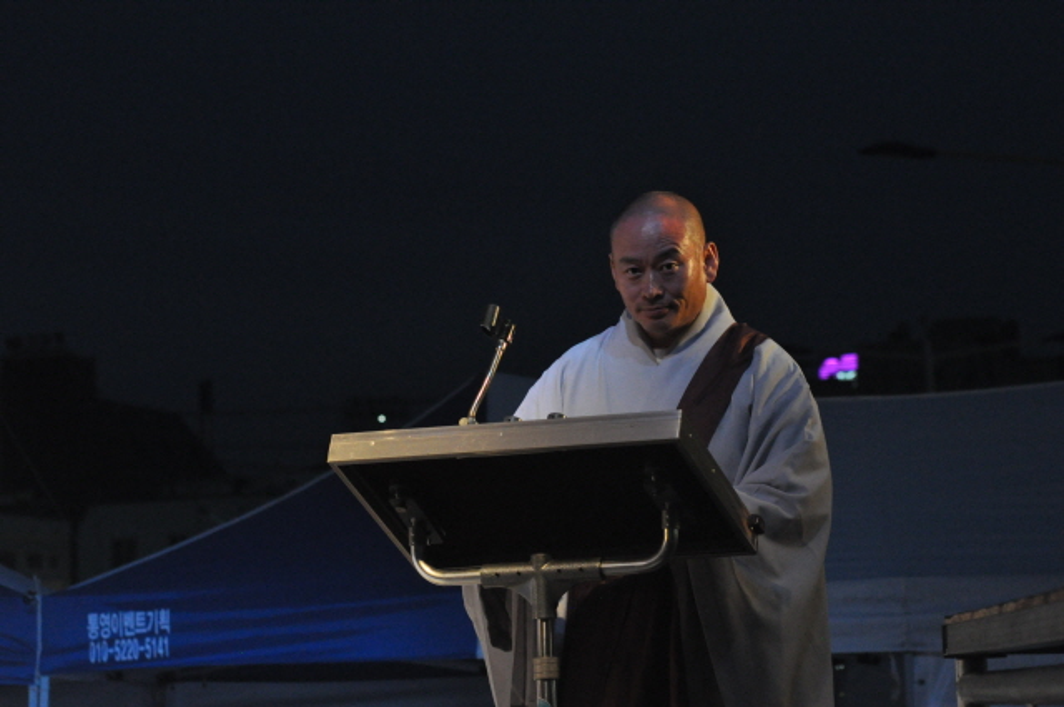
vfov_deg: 13.0
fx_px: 3099
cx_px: 532
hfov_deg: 19.5
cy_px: 354
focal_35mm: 105
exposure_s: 1/640
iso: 2500
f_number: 5.6
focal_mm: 70
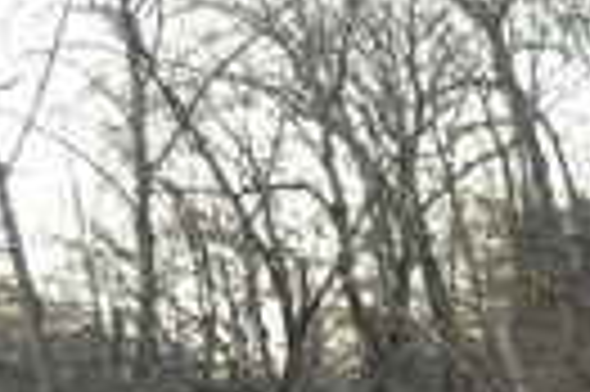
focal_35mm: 208
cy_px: 1072
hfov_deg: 9.3
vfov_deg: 6.2
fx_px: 3405
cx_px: 1171
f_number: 5
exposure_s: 1/100
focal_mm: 34
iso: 200
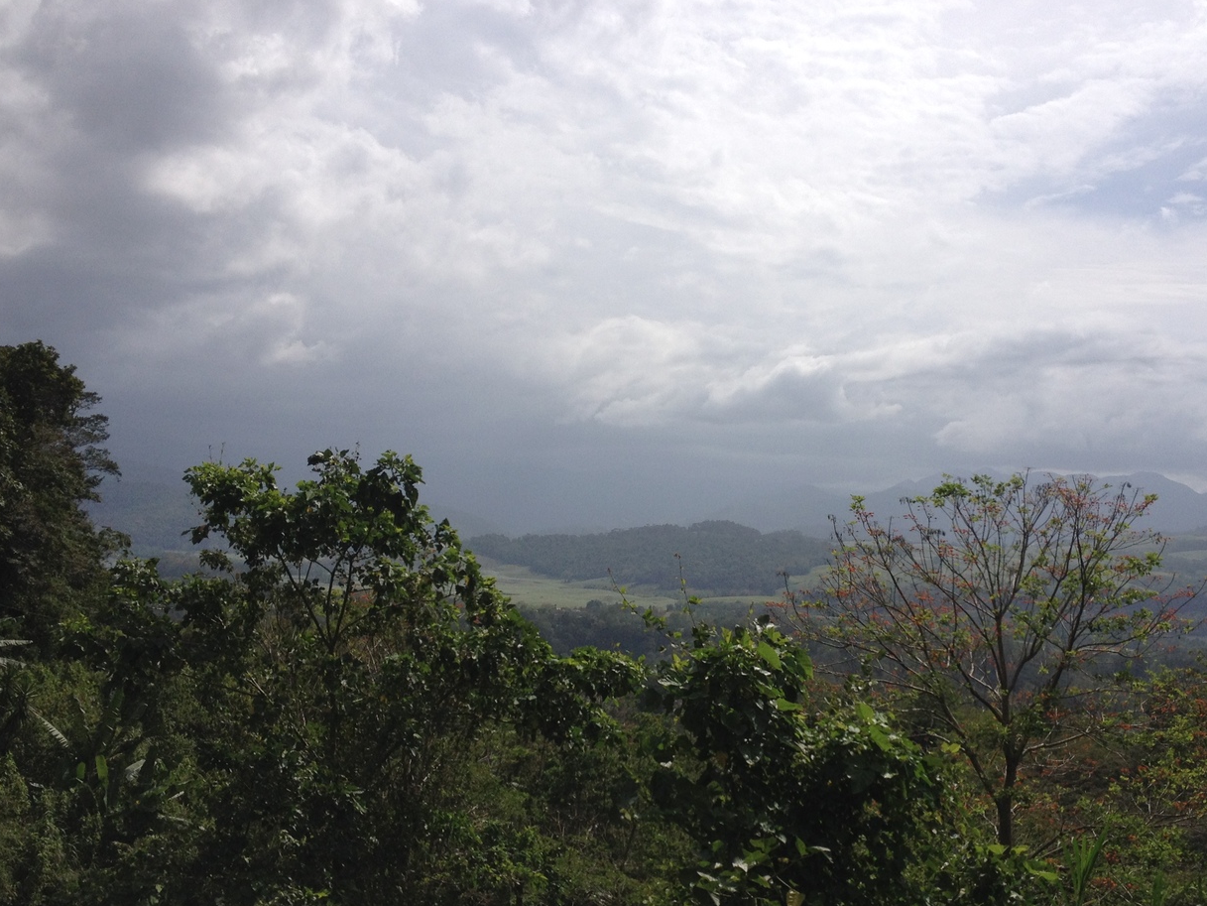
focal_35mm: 46
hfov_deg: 41.0
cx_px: 727
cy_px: 552
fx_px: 1604
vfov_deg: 31.4
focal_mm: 4.28
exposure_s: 1/4255
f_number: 2.4
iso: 50
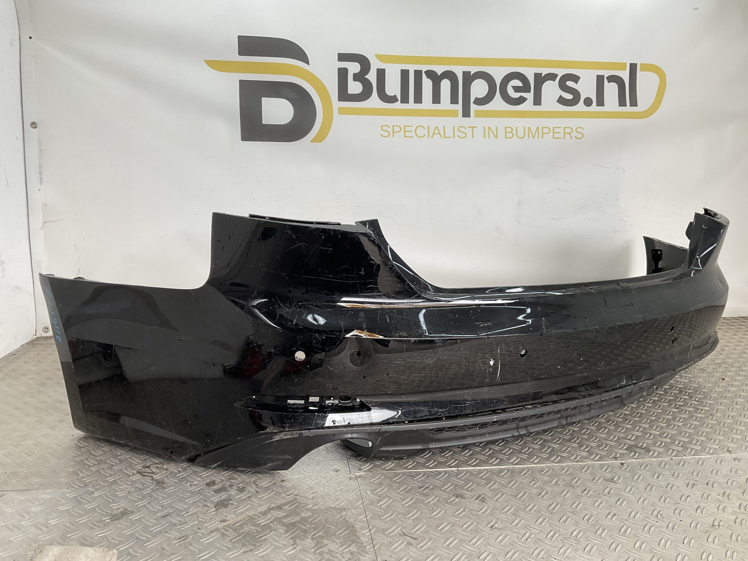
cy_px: 280
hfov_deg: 61.7
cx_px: 374
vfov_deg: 48.2
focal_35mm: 29
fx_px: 627
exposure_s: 1/146
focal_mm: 3
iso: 16
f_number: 1.8
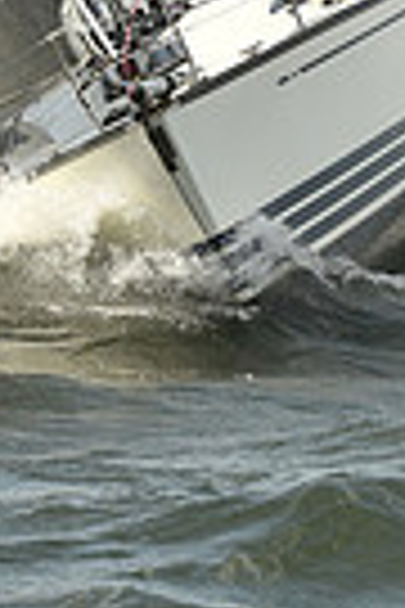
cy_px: -52
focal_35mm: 370
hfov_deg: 3.7
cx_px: 238
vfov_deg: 5.6
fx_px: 6243
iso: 250
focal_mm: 86
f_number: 9
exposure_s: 1/800
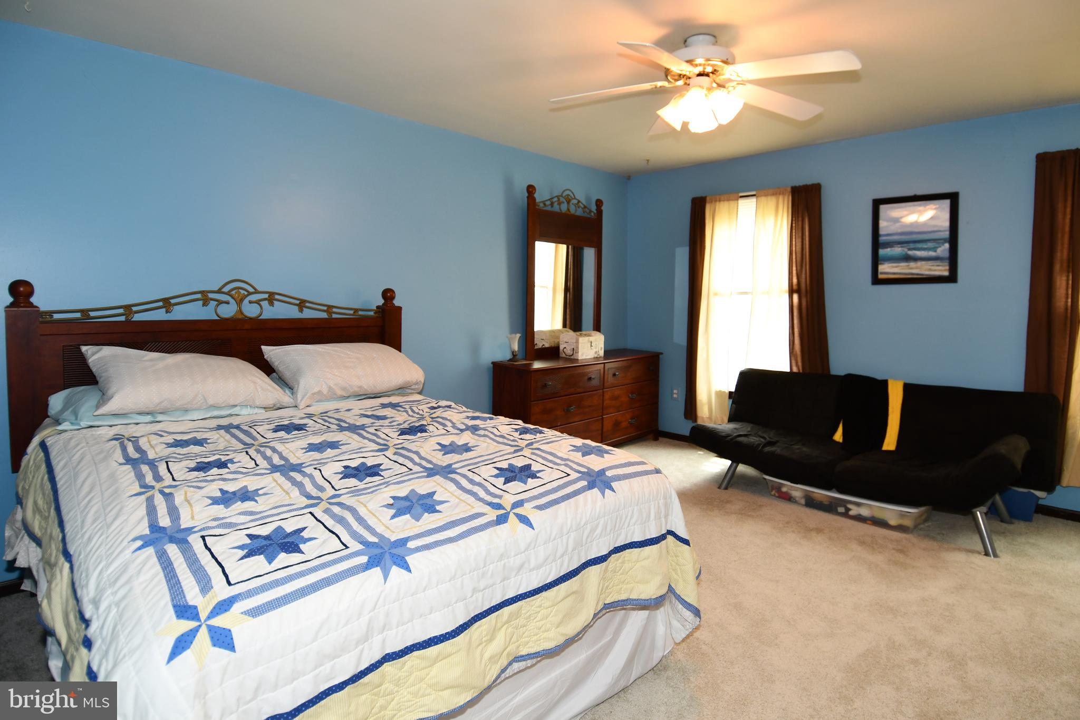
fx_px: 540
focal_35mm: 18
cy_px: 360
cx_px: 540
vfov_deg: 67.4
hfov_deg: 90.0
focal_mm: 12
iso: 450
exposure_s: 1/60
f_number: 4
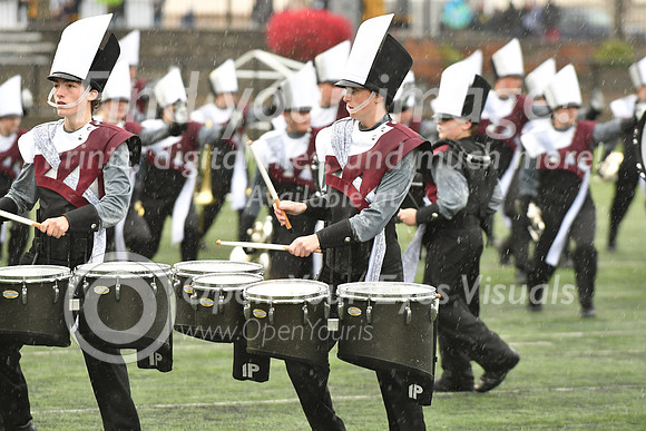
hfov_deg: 6.9
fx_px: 5384
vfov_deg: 4.6
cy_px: 216
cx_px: 323
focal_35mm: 300
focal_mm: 200
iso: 1000
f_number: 4
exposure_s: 1/400
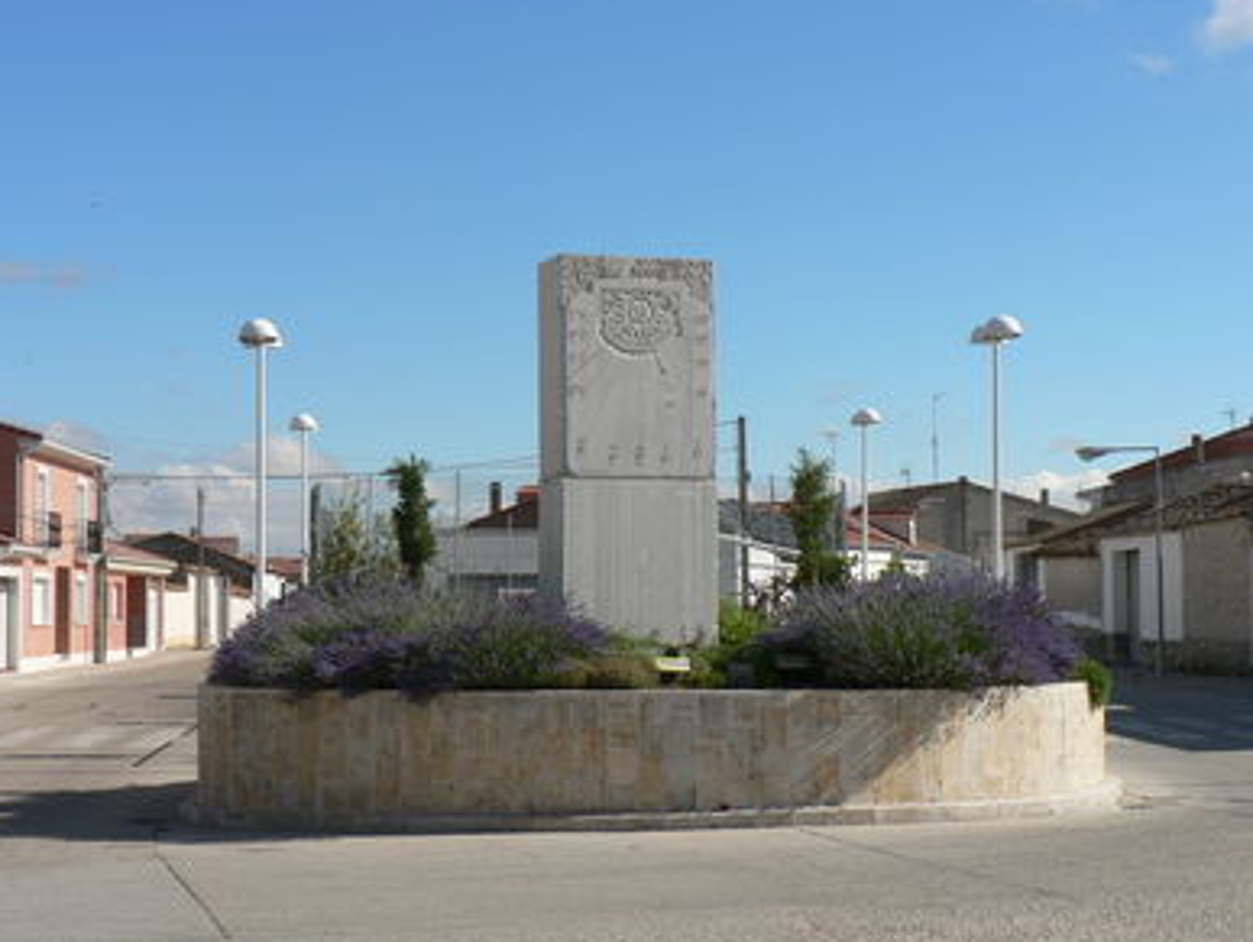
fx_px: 2246
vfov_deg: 23.7
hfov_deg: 31.2
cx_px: 651
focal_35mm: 62
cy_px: 521
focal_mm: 8.4
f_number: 5.6
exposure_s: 1/400
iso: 64
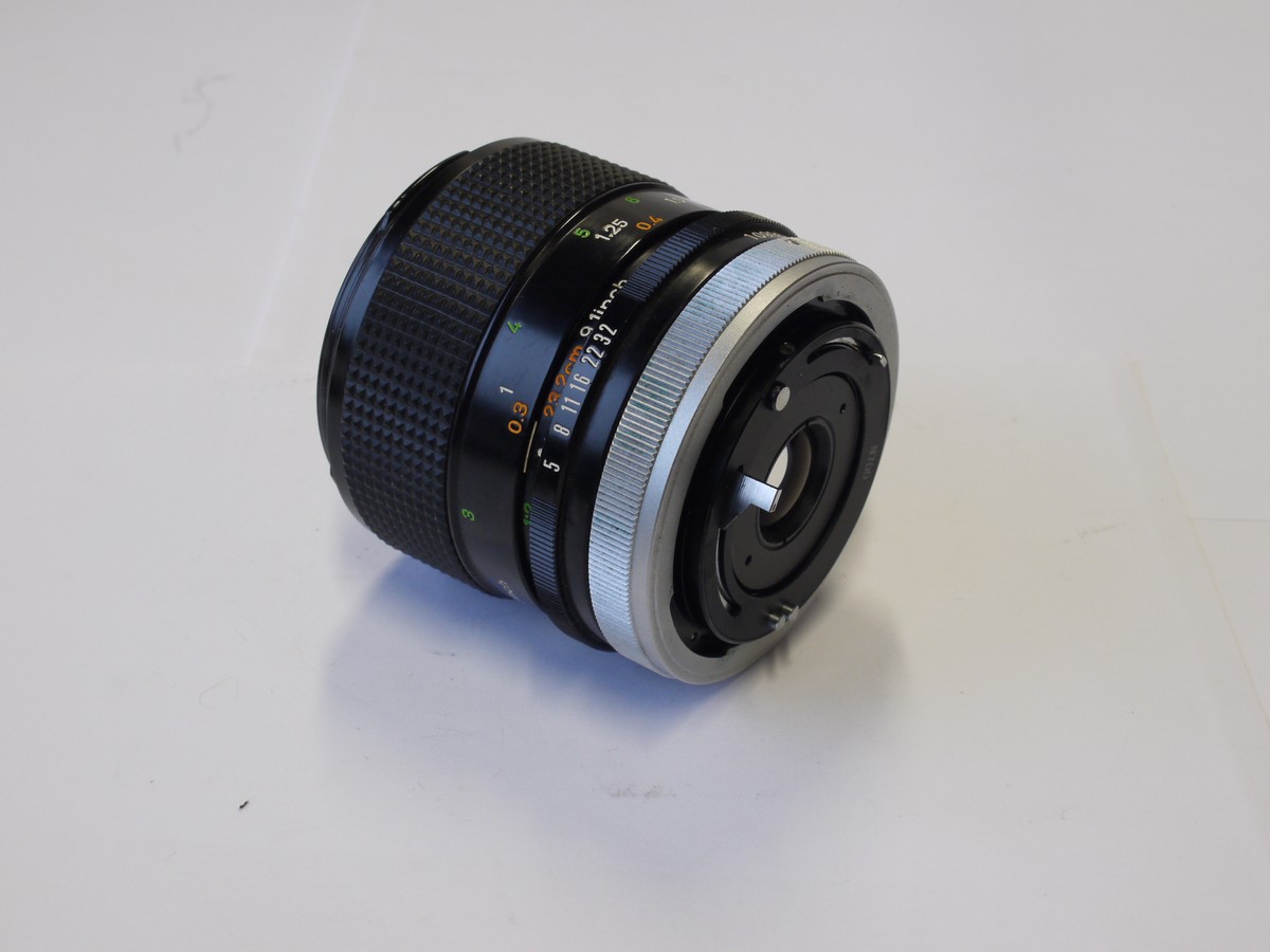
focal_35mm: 60
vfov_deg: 24.4
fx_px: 2201
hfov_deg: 32.2
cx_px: 635
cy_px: 476
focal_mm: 30
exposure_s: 1/15
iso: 400
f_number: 11
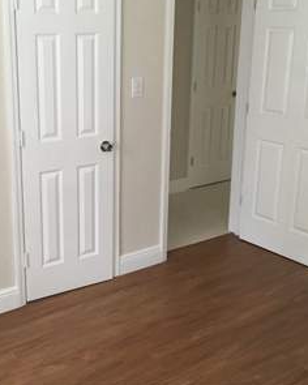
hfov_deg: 32.4
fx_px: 524
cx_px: 95
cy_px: 155
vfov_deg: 40.2
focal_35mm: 46
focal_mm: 4.15
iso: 80
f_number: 2.2
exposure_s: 1/10
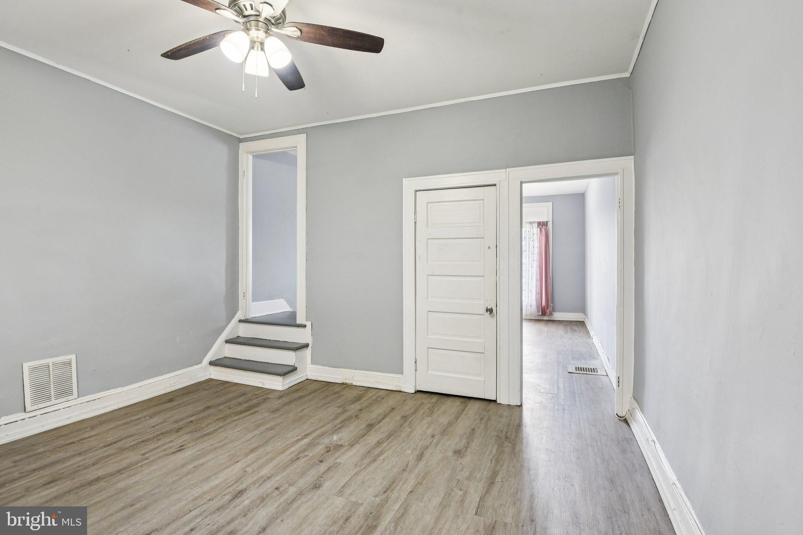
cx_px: 402
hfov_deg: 96.7
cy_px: 268
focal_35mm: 16
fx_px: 357
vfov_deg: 73.7
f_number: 8
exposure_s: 1/13
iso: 400
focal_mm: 16
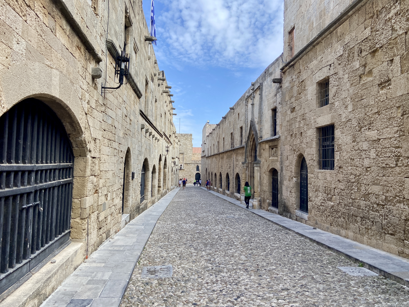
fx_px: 307
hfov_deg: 67.3
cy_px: 154
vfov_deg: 53.1
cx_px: 204
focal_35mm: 26
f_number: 1.8
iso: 32
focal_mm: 4.25
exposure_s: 1/934
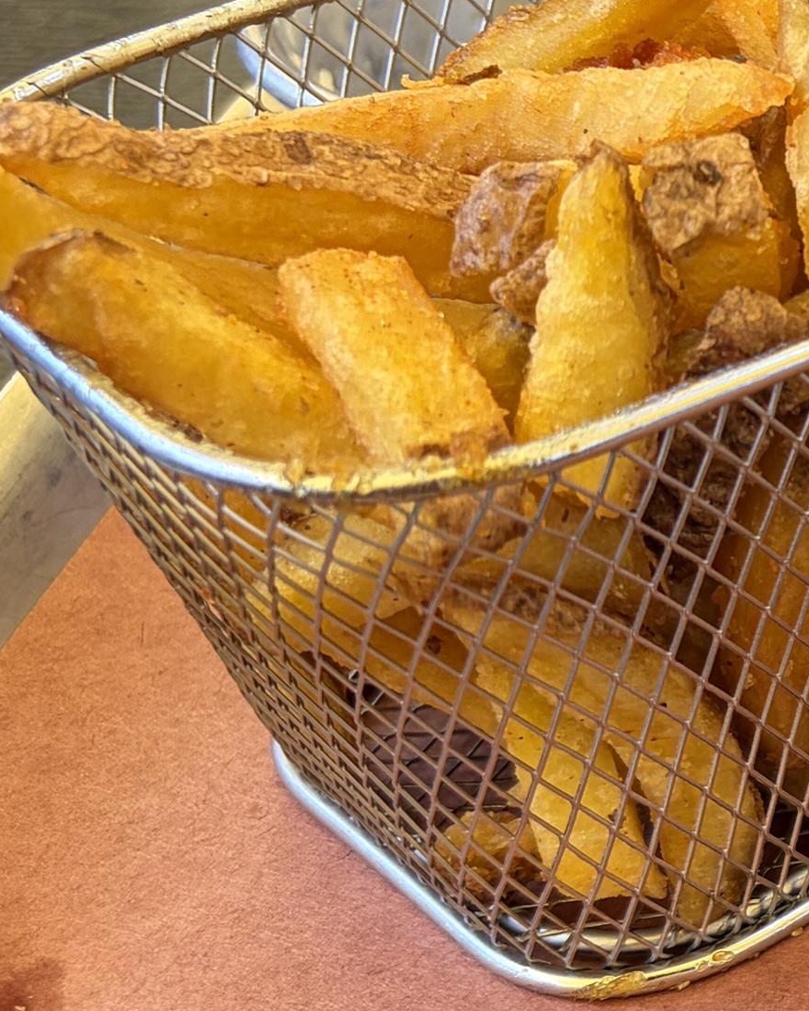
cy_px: 555
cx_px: 1611
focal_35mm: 95
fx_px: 2844
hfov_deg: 13.8
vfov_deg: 20.2
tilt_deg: -34.6
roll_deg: -3.1
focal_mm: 5.96
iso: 50
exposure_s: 1/468
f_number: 1.6
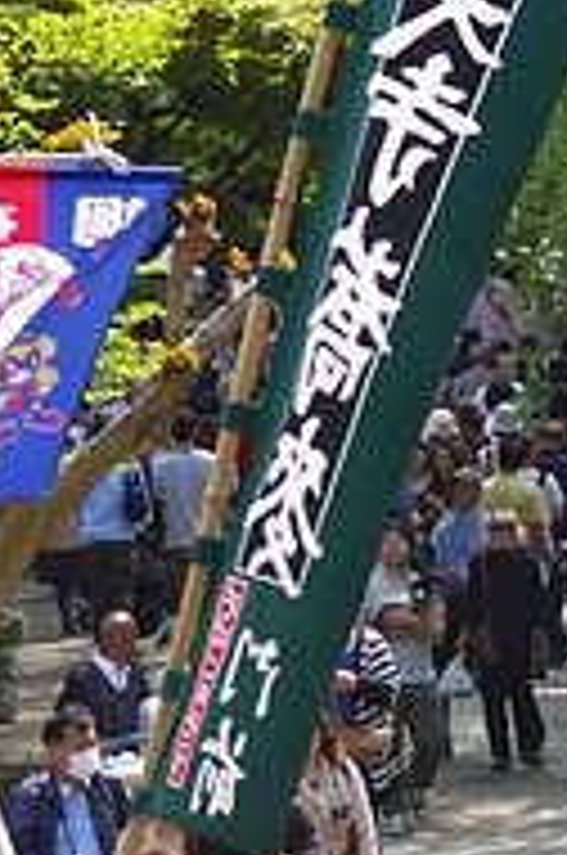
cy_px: 464
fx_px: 6710
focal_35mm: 283
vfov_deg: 7.3
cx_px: 454
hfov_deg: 4.8
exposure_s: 1/180
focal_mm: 70
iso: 200
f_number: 5.6
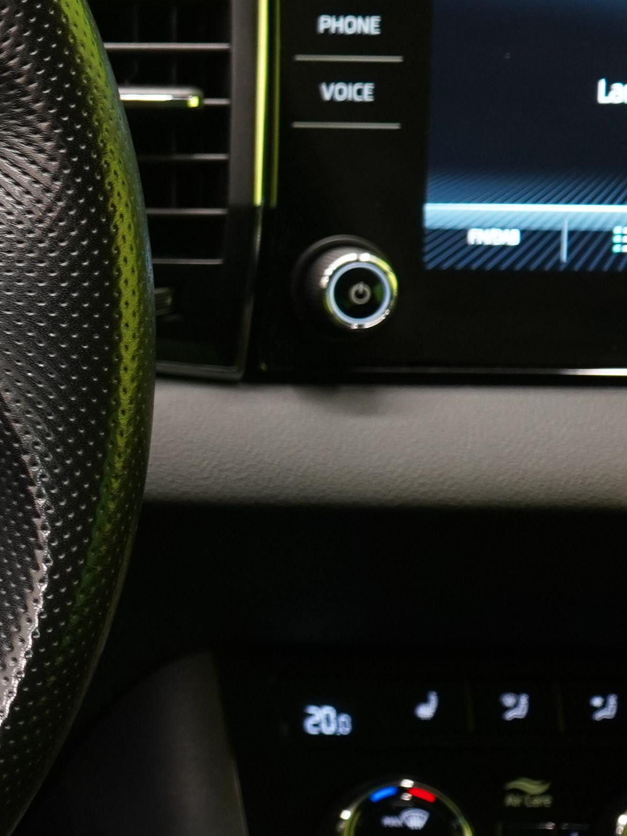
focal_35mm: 143
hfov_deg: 9.5
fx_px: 3454
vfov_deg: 13.8
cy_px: 319
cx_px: -728
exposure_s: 1/20
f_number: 5
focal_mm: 40
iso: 1250
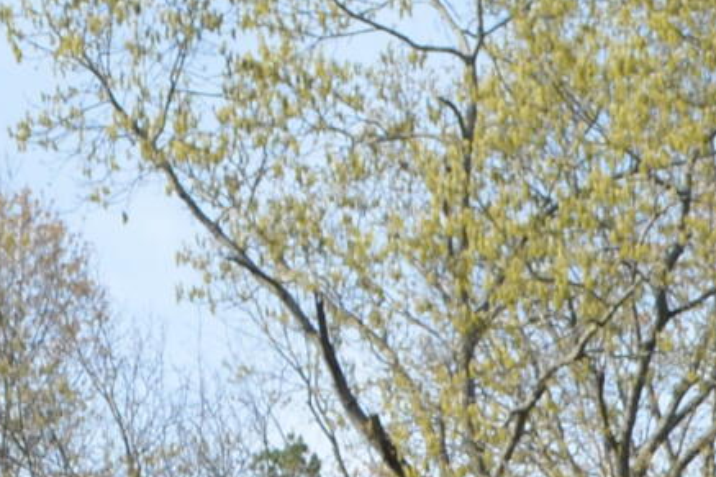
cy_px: 1389
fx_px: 3678
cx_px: 105
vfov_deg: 6.8
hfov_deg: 11.1
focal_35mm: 185
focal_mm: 18
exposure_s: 1/250
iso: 180
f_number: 8
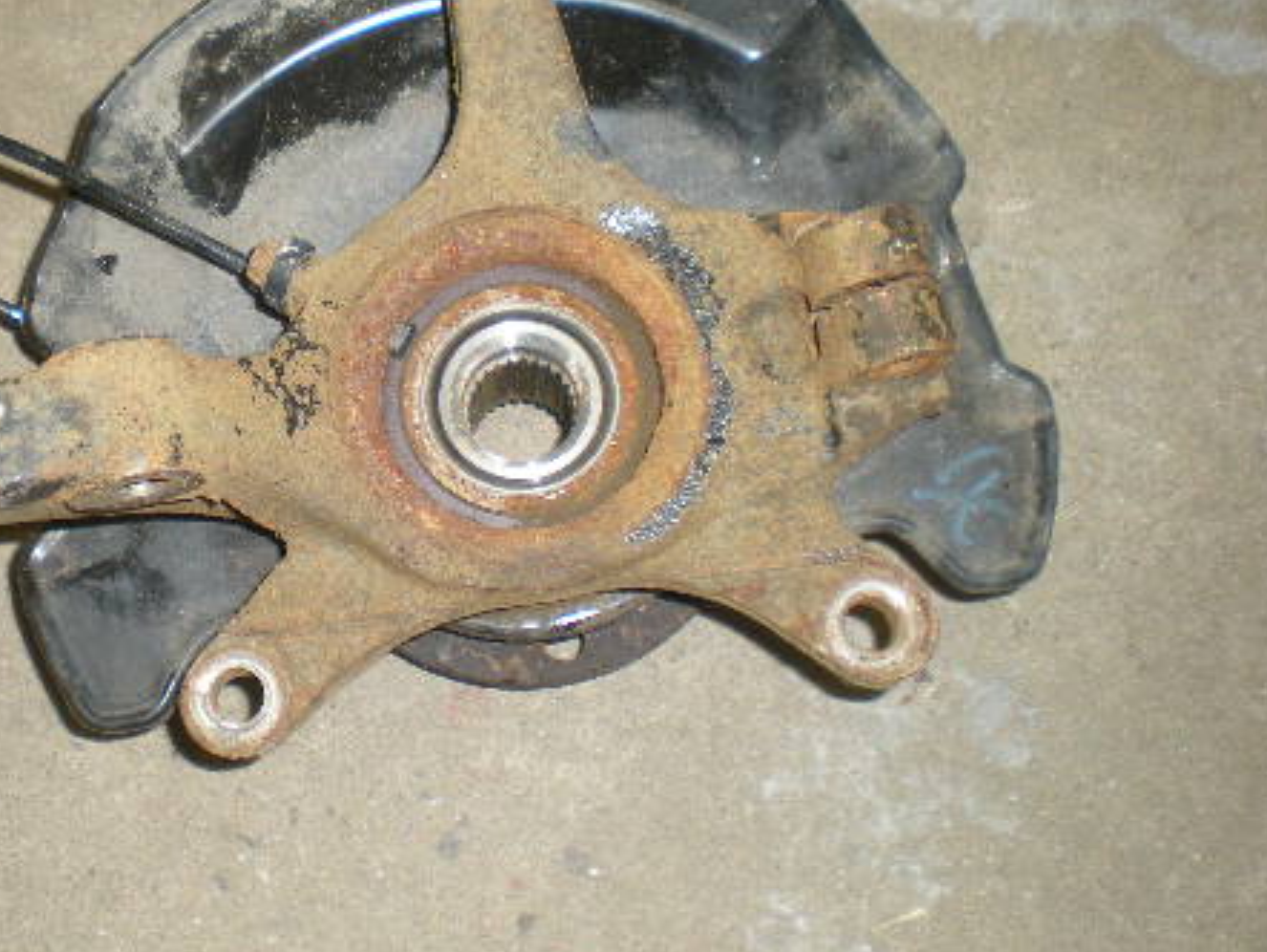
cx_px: 367
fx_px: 2014
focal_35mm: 55
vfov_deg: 26.5
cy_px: 338
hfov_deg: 34.4
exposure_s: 1/60
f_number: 3.1
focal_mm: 6.3
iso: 145
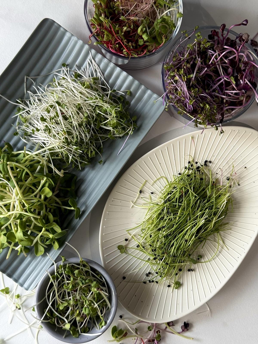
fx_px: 477
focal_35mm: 48
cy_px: 172
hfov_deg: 30.3
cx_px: 129
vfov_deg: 39.7
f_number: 1.78
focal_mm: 6.76
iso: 50
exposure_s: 1/203
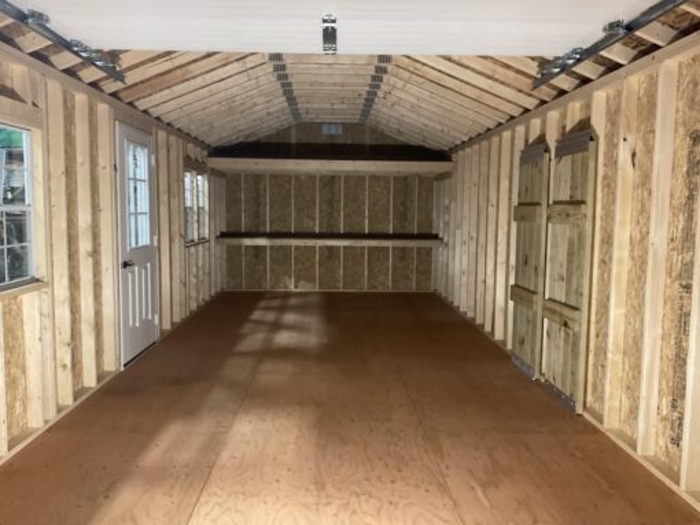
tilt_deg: -5.4
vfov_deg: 48.3
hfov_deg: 61.6
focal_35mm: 29
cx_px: 350
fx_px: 587
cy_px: 262
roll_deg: -0.8
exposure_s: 1/40
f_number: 1.8
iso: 250
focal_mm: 3
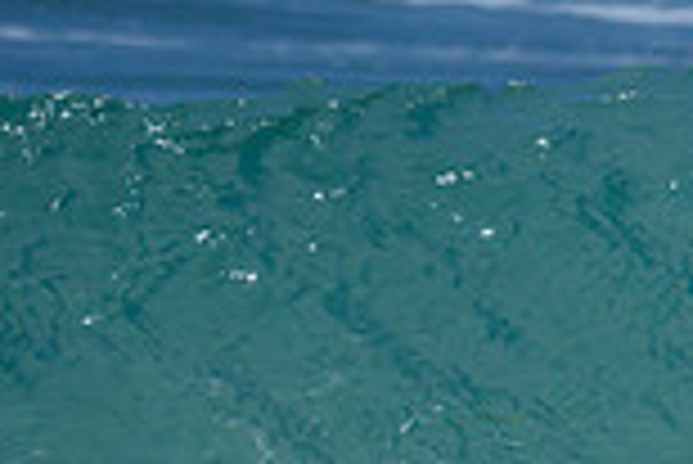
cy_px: 548
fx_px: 79364
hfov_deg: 0.5
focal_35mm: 4119
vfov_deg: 0.3
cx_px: 1002
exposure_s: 1/2500
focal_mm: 800
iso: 200
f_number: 6.3
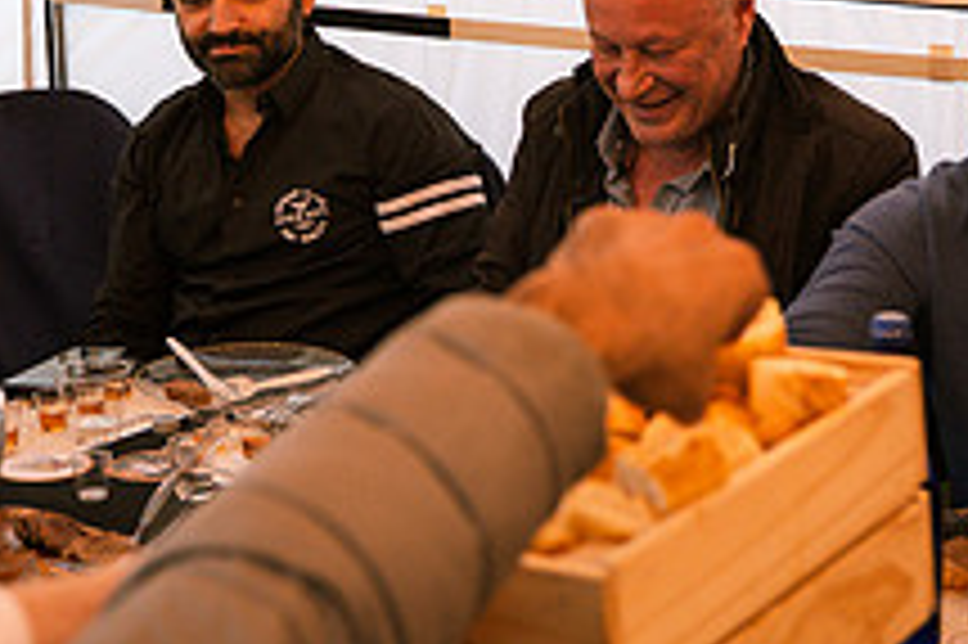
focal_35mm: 89
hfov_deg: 22.9
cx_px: 459
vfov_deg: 15.3
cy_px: 151
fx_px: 2391
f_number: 3.2
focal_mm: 33
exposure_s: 1/160
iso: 1250
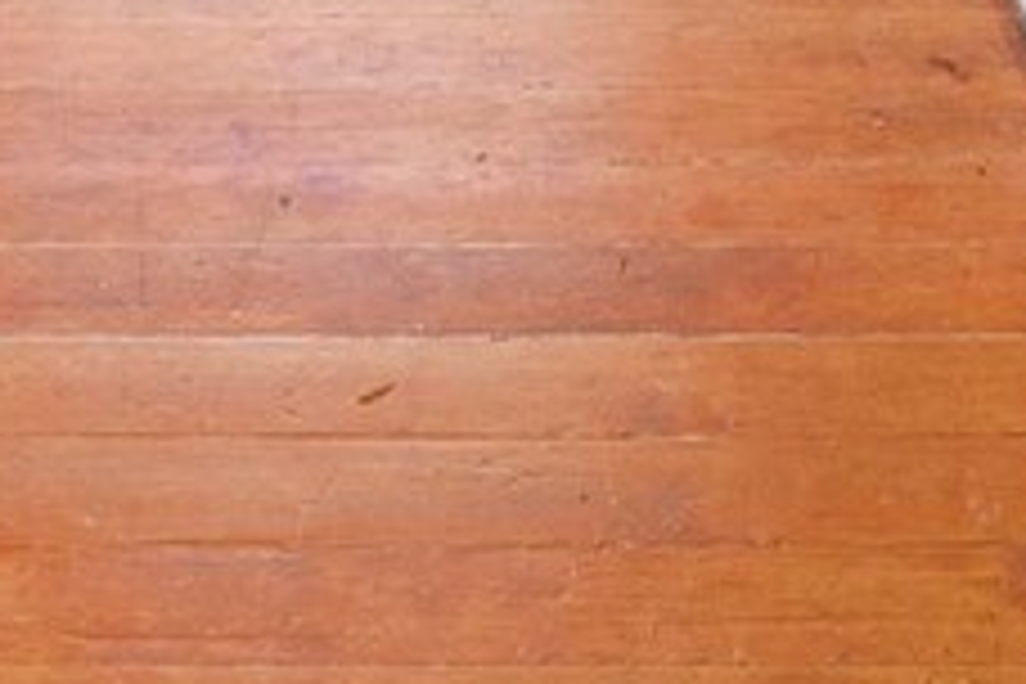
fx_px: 2964
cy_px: -1701
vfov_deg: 9.0
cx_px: 227
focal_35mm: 104
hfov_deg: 19.5
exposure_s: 1/30
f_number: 6.3
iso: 1600
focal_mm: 14
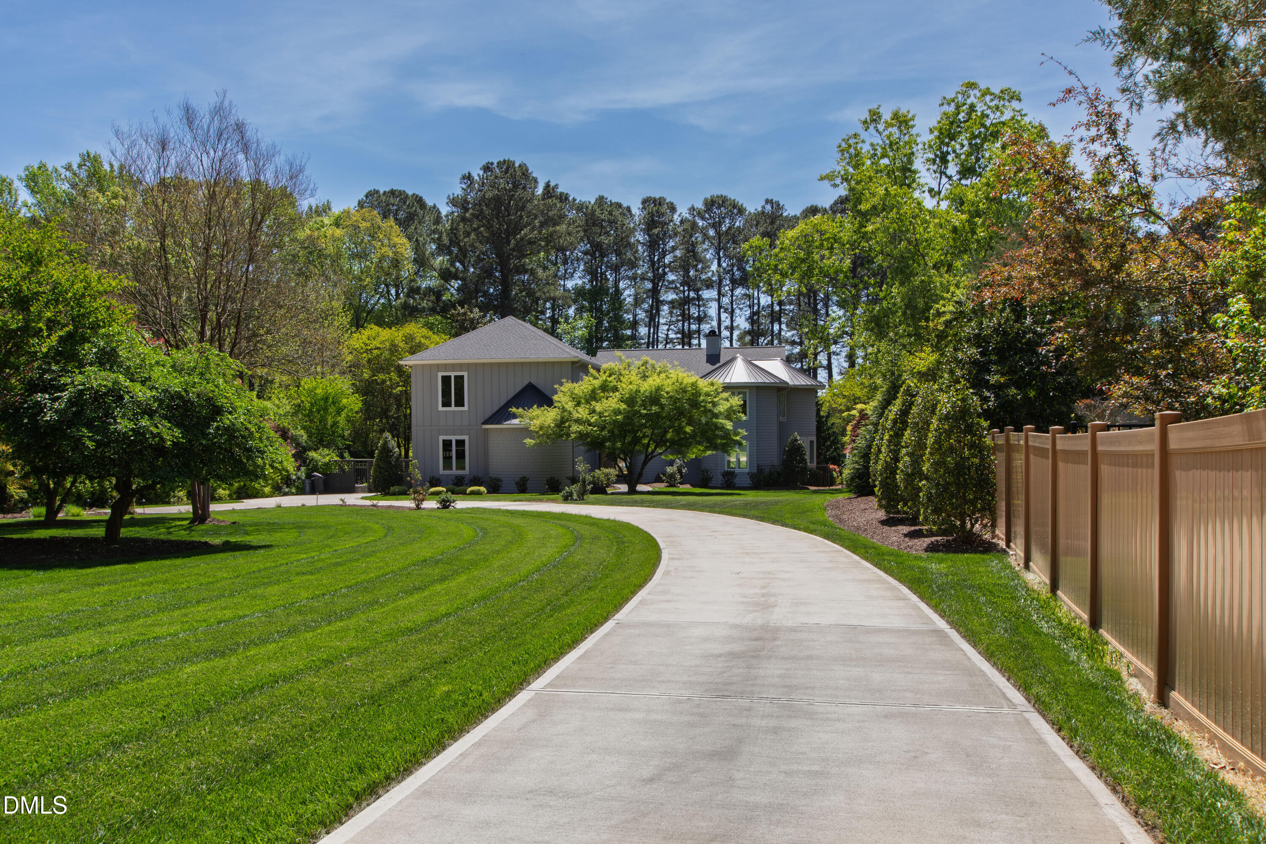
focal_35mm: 30
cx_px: 633
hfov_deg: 61.9
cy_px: 422
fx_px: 1055
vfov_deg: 43.6
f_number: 8
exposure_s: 1/100
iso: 100
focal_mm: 20
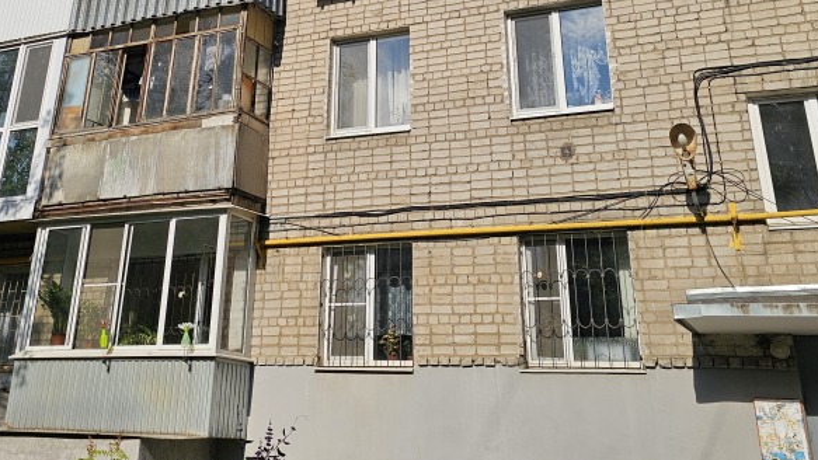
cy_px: -35
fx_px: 954
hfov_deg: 46.2
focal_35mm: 44
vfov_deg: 25.3
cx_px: 333
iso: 10
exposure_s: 1/1636
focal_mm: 6.3
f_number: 1.7
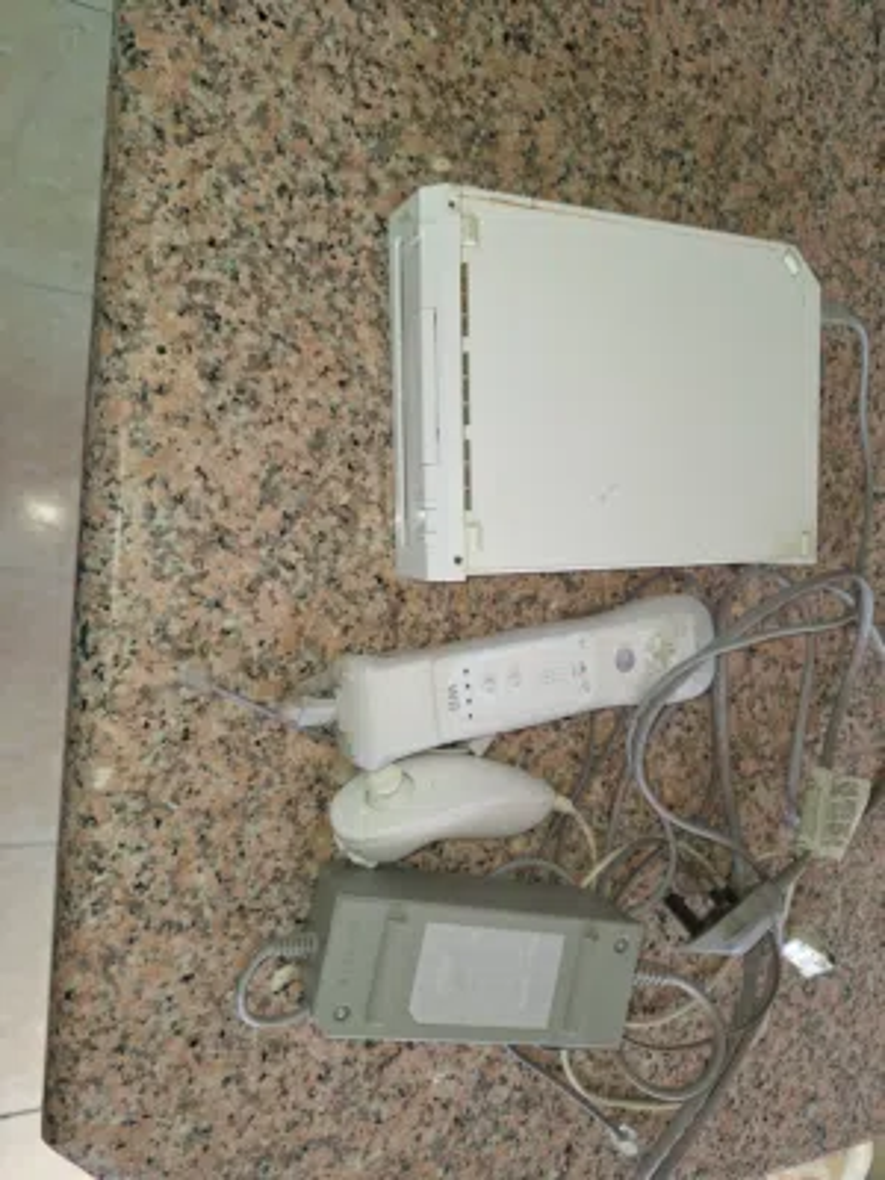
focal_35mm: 23
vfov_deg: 73.9
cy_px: 590
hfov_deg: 58.9
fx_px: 784
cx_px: 442
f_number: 1.8
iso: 50
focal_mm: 5.54
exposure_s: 1/100
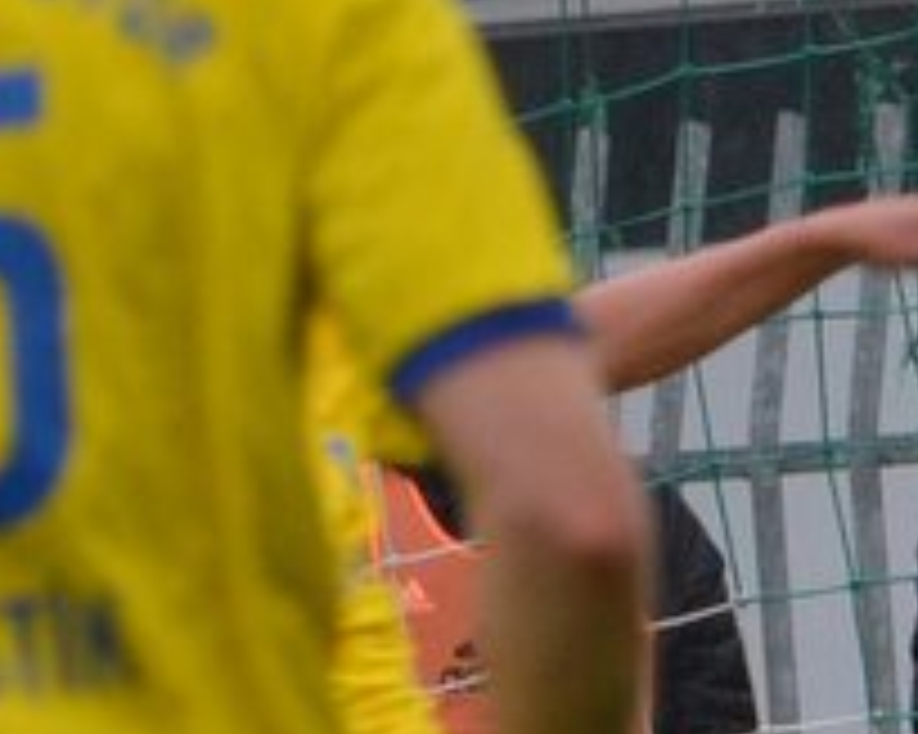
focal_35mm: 1654
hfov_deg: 1.2
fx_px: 44916
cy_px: 786
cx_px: 824
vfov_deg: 0.9
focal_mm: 200
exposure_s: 1/200
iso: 500
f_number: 7.1
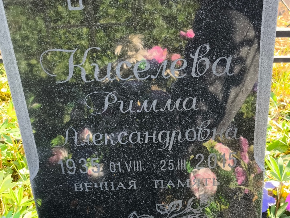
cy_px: 109
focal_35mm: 50
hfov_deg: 38.2
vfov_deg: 29.1
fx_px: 419
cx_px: 145
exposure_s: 1/126
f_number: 1.7
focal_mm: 4.71
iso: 50
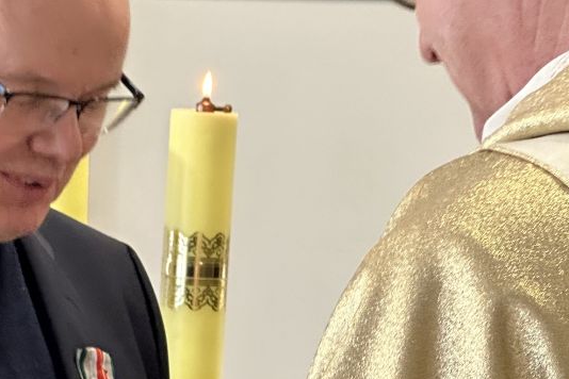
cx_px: 49
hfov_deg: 10.6
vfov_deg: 7.1
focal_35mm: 192
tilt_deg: +0.6
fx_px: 3034
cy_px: -18
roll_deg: -1.4
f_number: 2.8
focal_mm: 9
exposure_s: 1/50
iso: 250
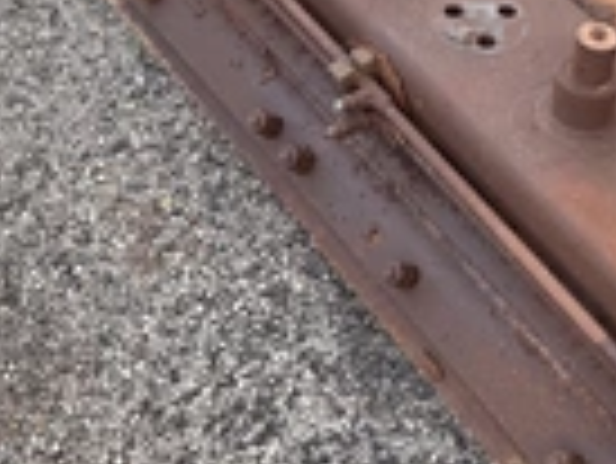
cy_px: 99
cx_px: 620
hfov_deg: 26.3
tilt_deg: -61.6
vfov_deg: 20.8
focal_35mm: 70
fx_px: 1247
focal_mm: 6.76
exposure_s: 1/220
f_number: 1.78
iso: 64
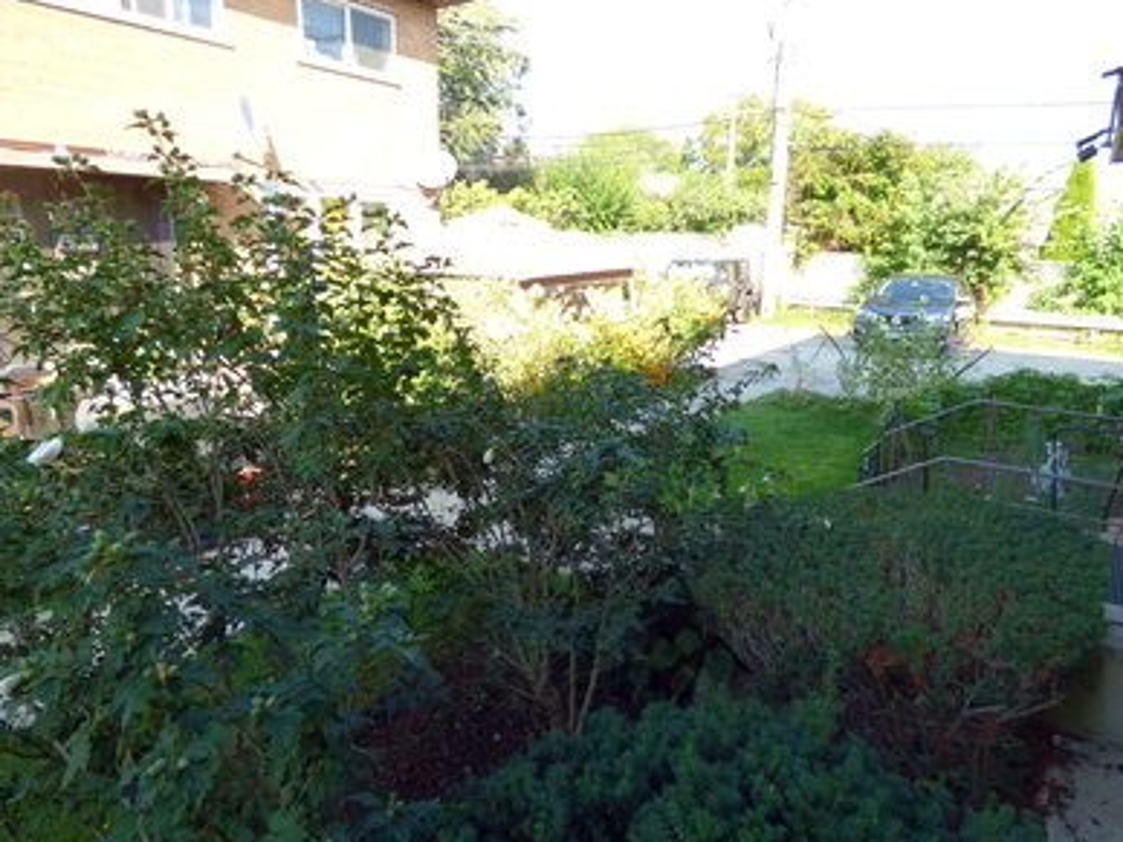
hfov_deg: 76.3
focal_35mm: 22
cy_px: 408
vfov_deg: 61.1
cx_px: 595
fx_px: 714
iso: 100
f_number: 2.8
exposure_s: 1/250
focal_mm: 3.58
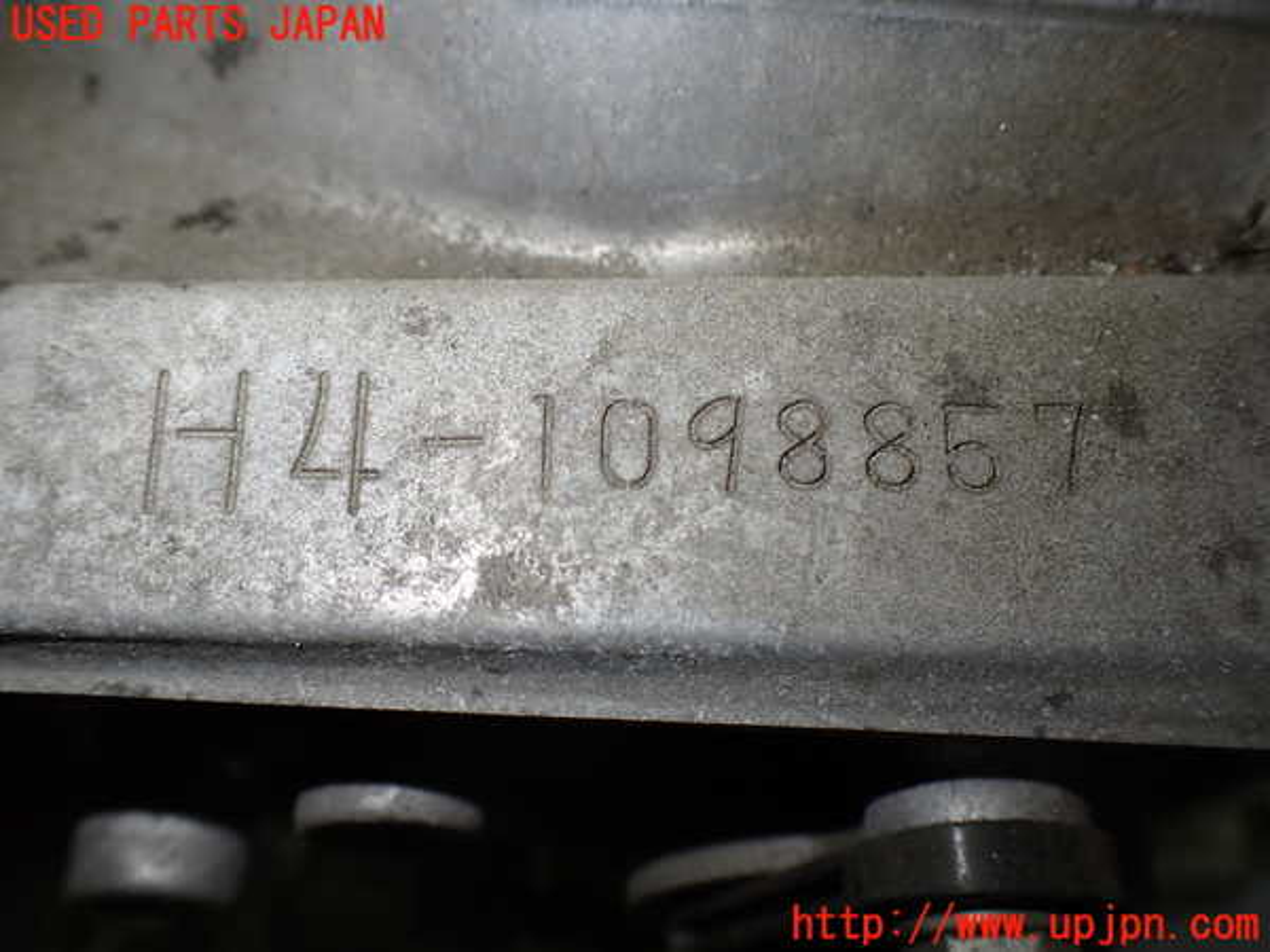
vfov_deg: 46.8
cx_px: 635
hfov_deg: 60.0
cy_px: 476
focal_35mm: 30
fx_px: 1101
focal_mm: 5.4
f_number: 2.3
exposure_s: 1/125
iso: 200
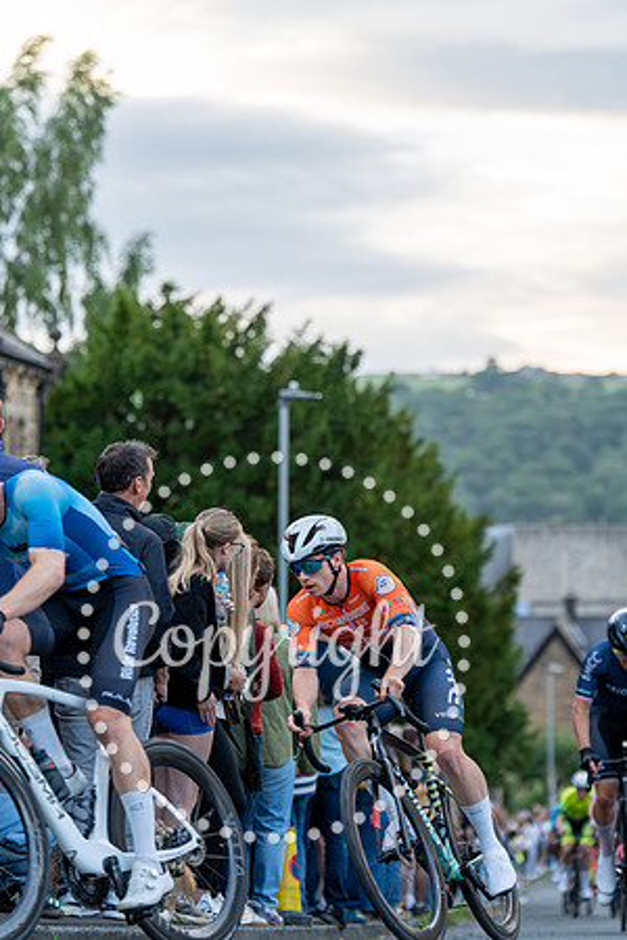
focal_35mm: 119
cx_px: 314
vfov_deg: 17.2
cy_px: 470
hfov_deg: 11.5
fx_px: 3109
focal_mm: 119
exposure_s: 1/640
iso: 1000
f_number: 3.2
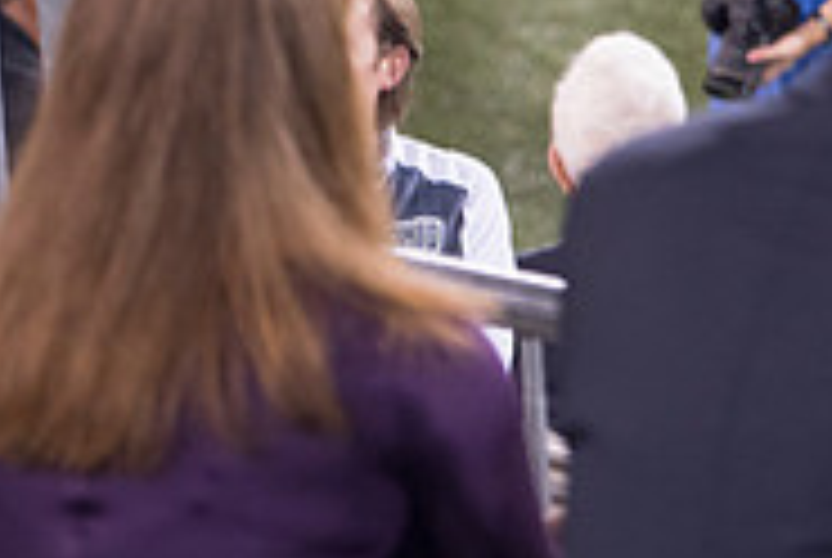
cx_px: 1250
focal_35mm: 344
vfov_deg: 4.0
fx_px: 7963
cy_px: 65
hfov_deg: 5.9
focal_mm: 110
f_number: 2.8
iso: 1000
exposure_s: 1/320
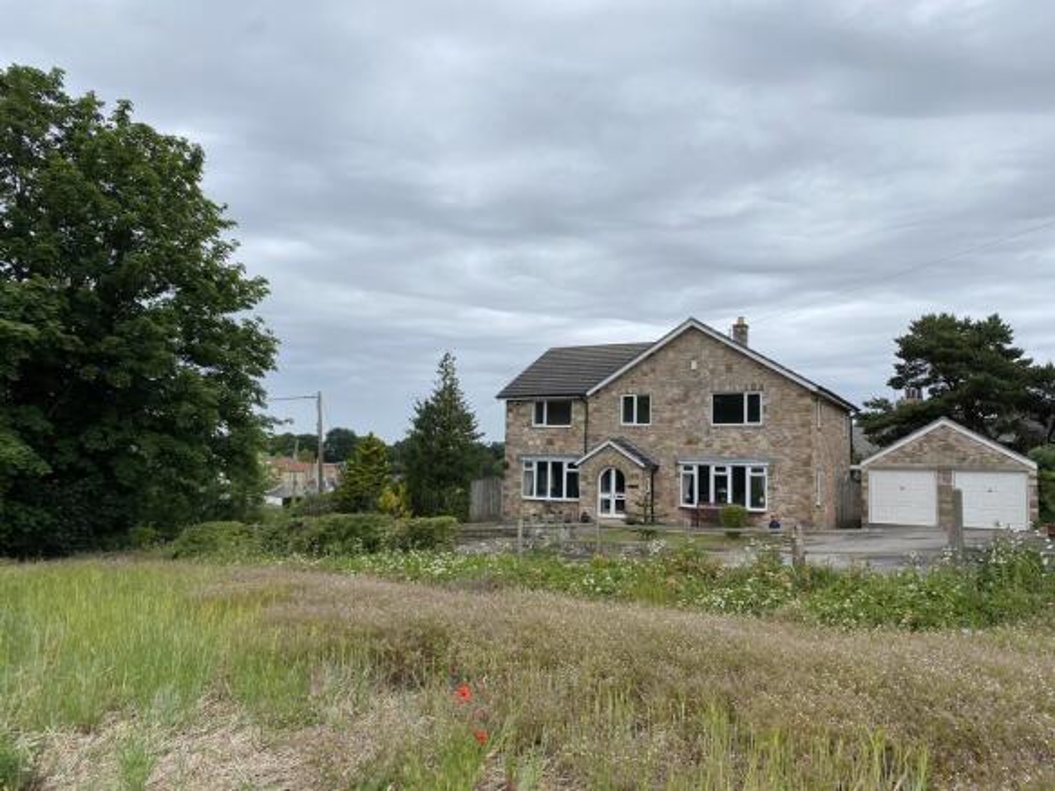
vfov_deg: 53.0
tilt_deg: +4.0
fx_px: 792
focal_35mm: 26
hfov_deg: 67.3
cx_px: 528
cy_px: 396
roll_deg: -1.6
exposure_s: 1/1585
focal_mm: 4.25
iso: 32
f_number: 1.8
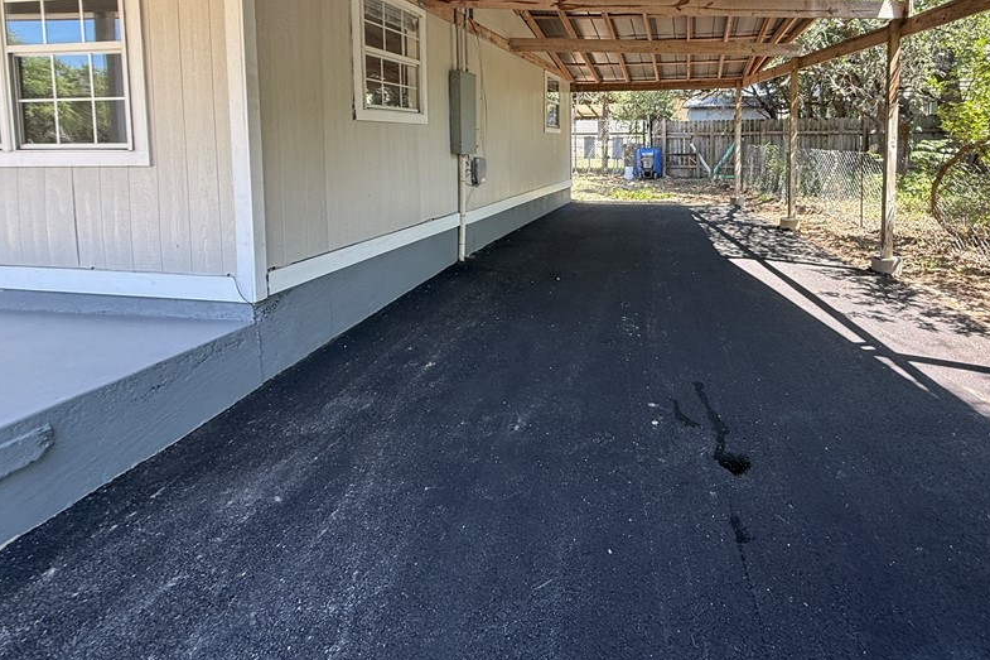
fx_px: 522
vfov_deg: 61.6
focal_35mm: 19
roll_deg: +2.1
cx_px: 620
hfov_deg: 85.2
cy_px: 180
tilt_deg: -3.8
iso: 64
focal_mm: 2.22
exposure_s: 1/129
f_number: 2.2
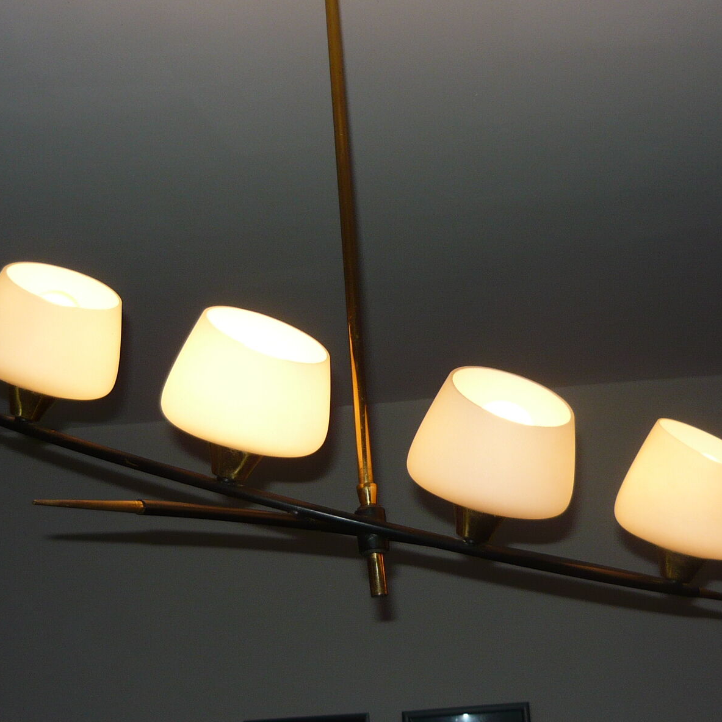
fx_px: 1298
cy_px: 366
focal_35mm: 55
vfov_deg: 31.1
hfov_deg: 31.1
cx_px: 365
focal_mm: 5.5
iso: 100
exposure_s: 1/320
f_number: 2.8
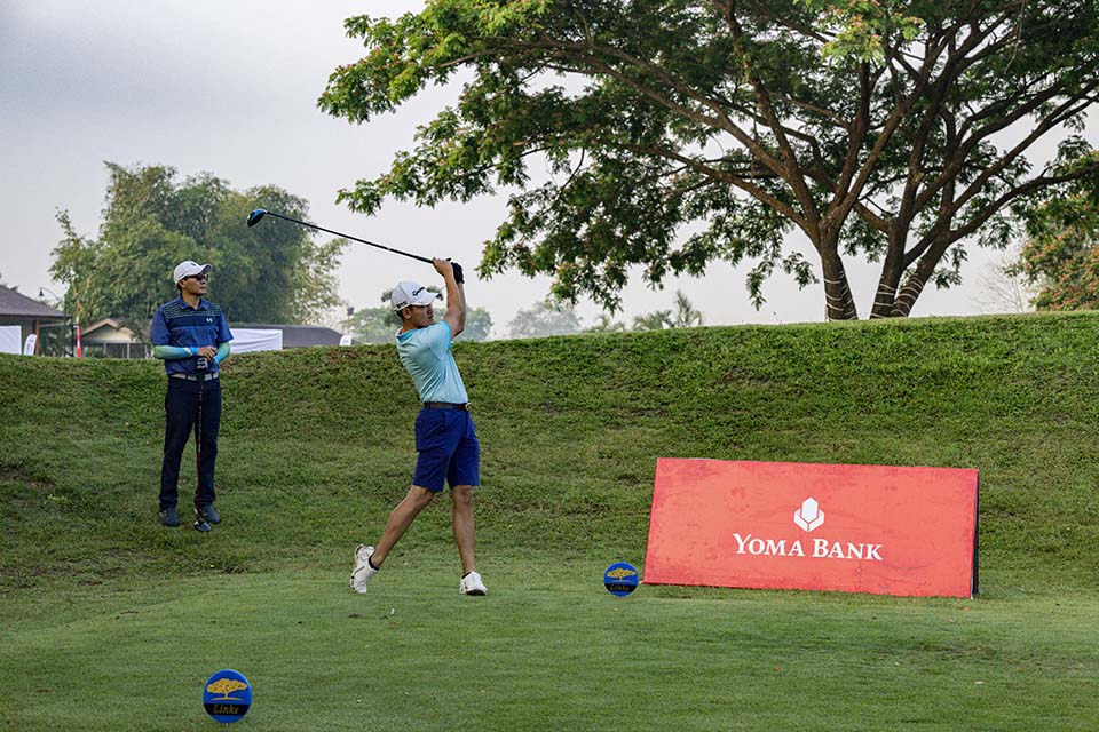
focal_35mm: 70
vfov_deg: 19.5
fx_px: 2137
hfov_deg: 28.8
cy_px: 366
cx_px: 550
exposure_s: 1/2500
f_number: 5.6
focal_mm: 70
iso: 2000
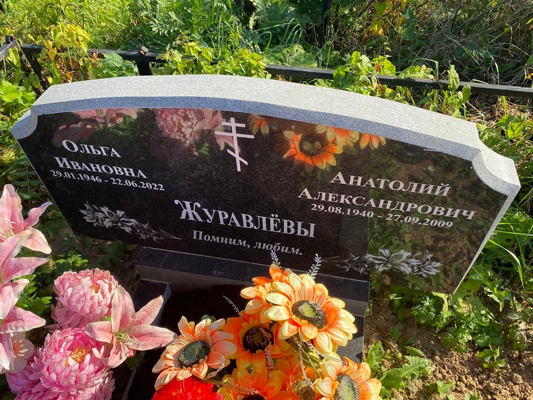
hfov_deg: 67.3
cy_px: 200
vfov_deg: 53.1
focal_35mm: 26
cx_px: 266
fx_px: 400
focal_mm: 4.25
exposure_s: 1/1043
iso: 32
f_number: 1.8
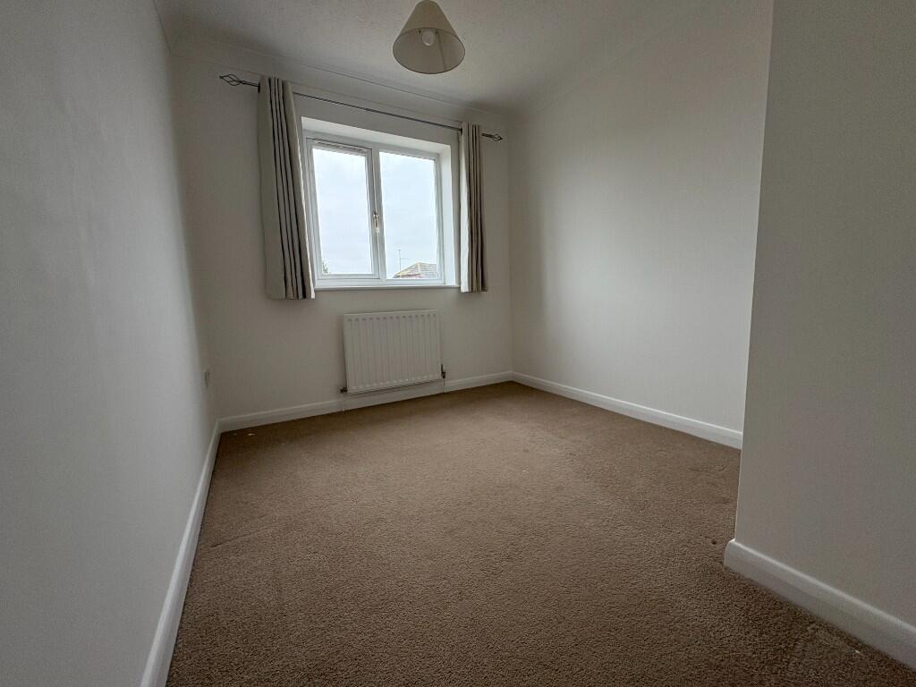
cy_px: 344
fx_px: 370
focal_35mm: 14
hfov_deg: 102.1
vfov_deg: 85.7
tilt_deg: -6.8
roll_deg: +2.1
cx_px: 458
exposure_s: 1/99
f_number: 2.2
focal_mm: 2.22
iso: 160
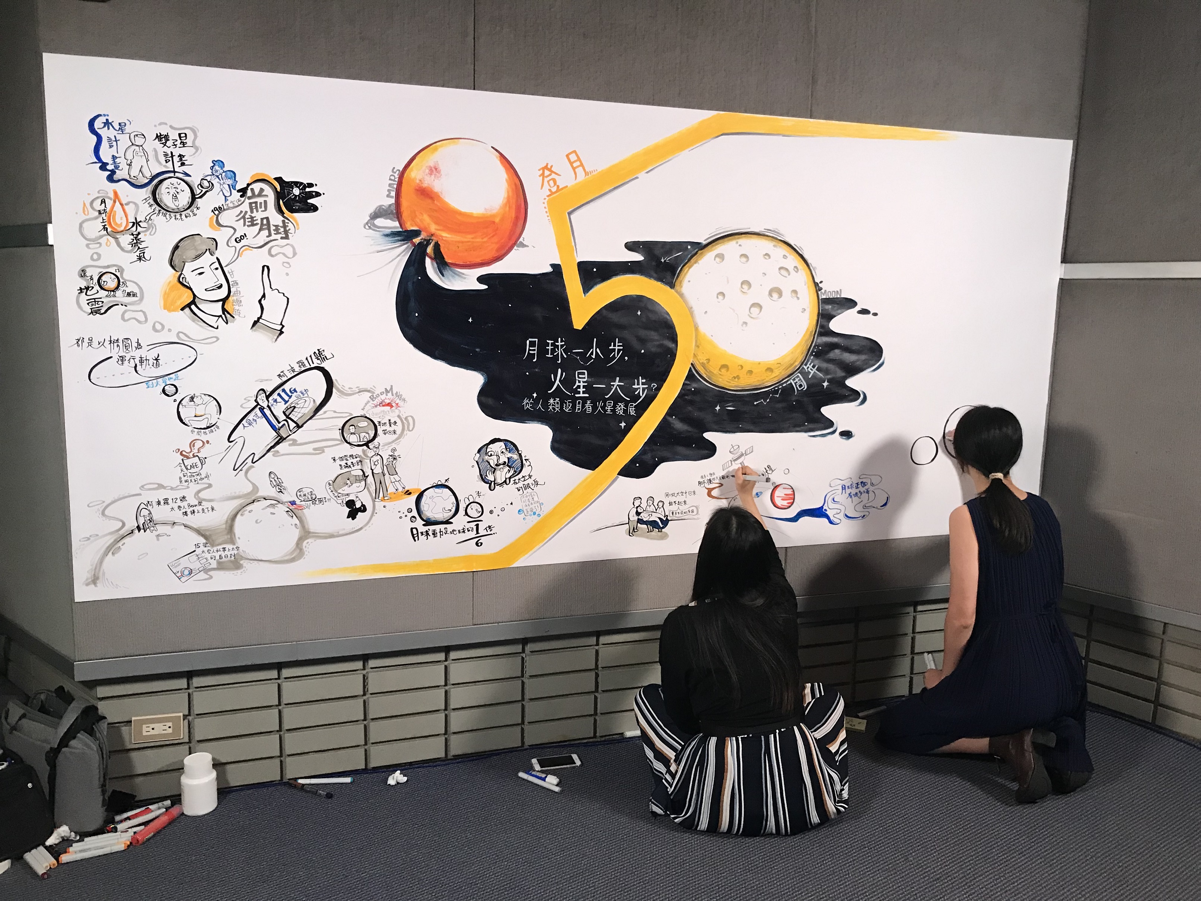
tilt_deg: -7.6
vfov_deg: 49.8
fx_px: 972
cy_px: 450
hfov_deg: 63.4
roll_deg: -0.4
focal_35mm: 28
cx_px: 600
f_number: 1.8
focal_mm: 3.99
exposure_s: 1/15
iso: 64
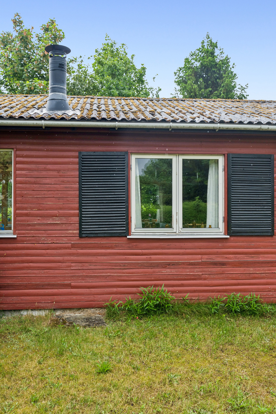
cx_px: 138
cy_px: 207
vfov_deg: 54.4
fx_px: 402
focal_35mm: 35
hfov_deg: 37.9
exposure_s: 1/800
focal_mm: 35
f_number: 4
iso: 640
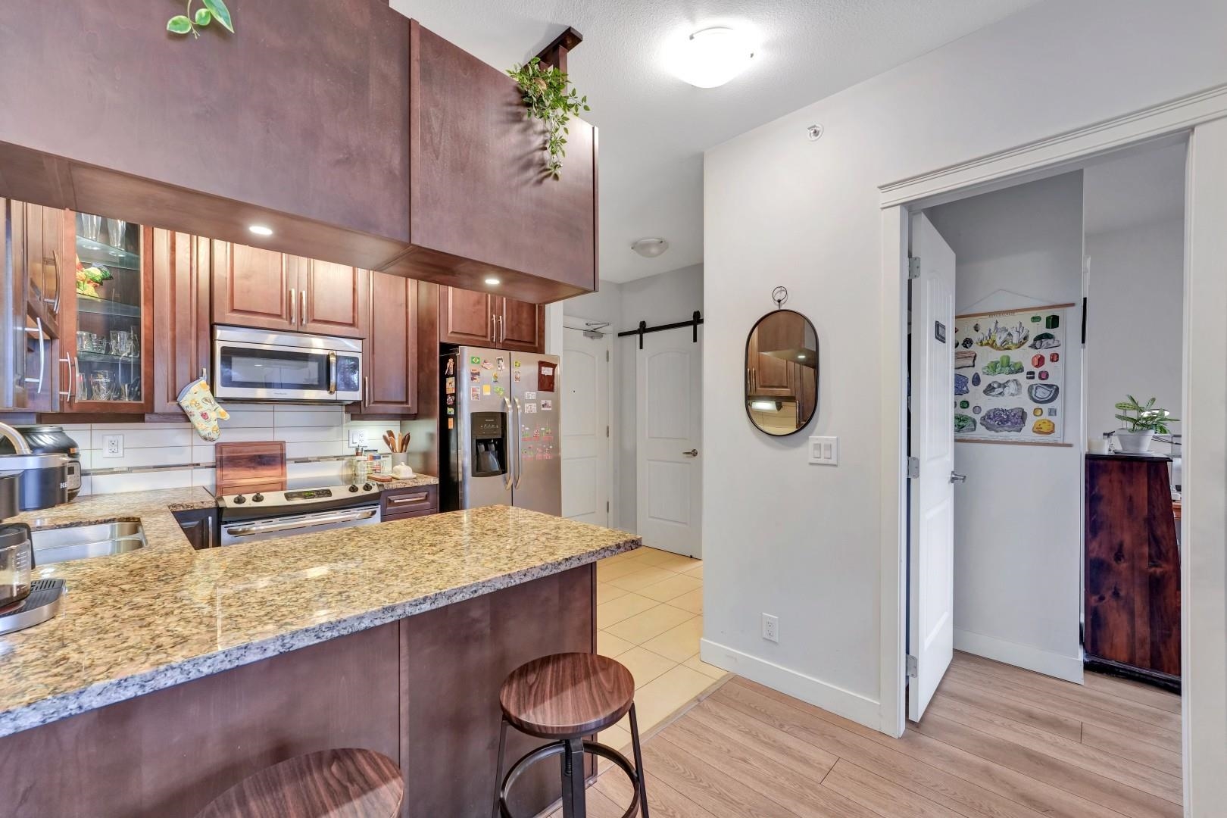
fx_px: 477
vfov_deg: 81.2
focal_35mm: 14
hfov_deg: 104.3
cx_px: 614
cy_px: 409
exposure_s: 1/4
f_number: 8
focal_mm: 14
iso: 400
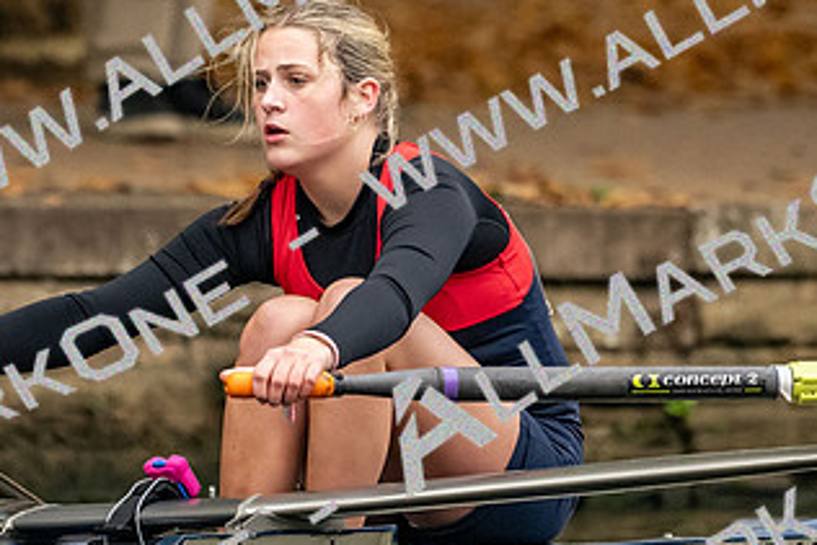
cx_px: 171
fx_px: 24974
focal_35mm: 1100
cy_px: 253
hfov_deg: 1.9
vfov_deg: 1.3
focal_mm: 400
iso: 3200
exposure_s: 1/2500
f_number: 4.5
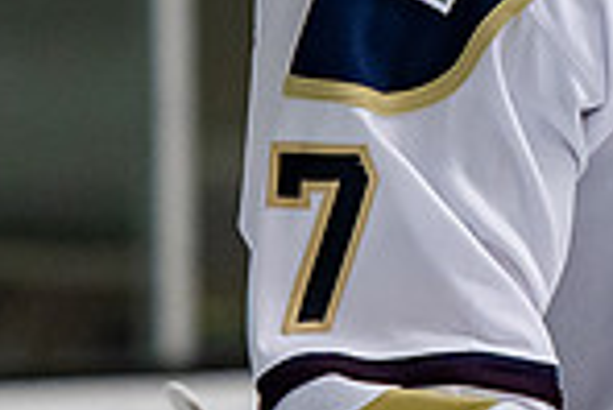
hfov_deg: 1.6
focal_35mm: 1325
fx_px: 22584
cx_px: 961
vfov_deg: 1.0
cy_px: -173
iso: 800
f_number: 3.2
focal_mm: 165
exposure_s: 1/800
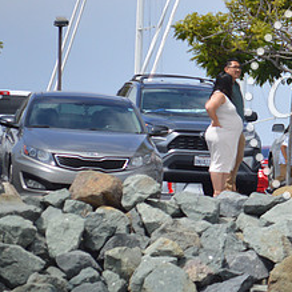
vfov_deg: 3.2
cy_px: 104
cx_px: 372
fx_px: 5163
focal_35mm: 541
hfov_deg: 3.2
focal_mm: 160
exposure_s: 1/2000
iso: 400
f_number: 5.3
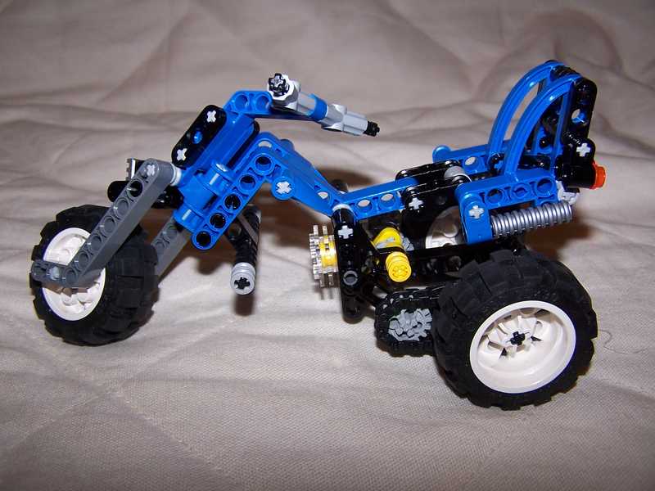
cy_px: 246
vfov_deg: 37.7
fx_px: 719
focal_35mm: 38
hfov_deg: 49.0
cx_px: 328
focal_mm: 6.3
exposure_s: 1/60
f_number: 2.8
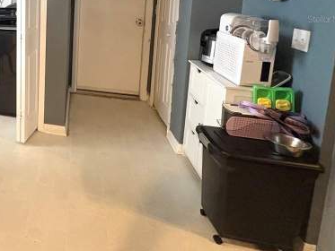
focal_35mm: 30
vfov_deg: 42.4
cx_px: -9
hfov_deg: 48.1
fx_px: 290
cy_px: 19
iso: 800
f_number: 2.2
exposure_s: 1/60
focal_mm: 2.22
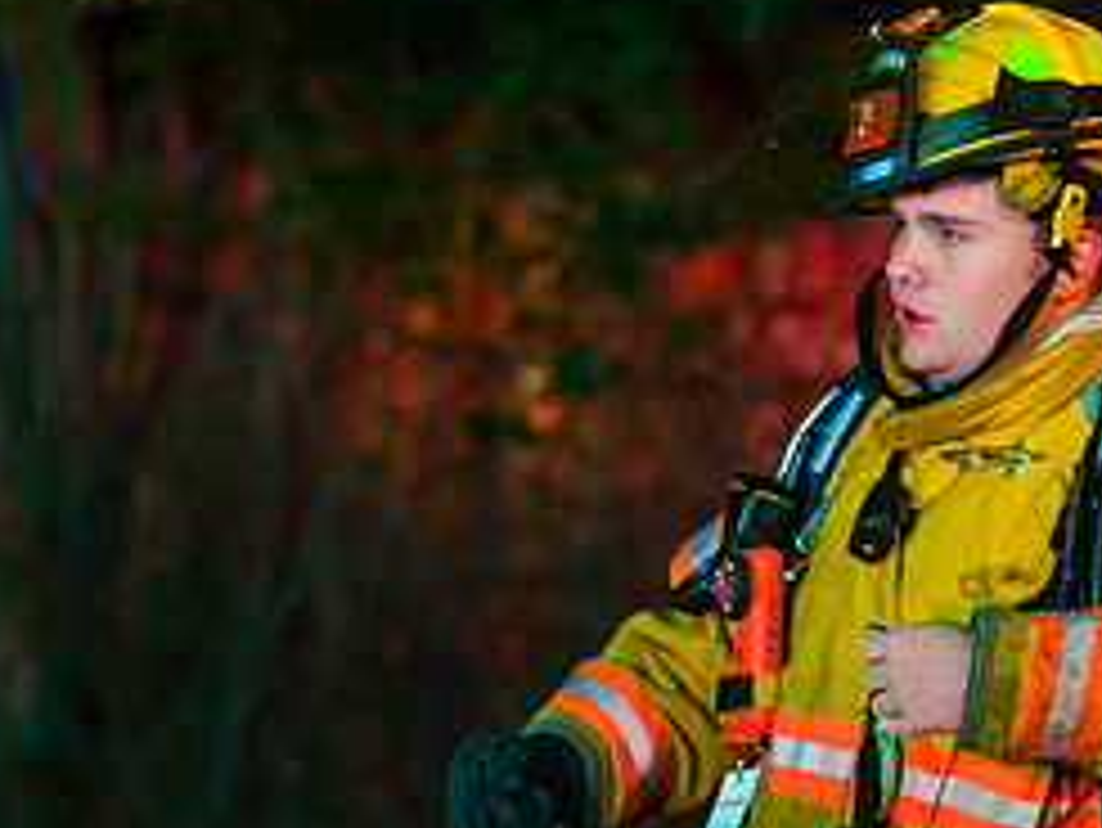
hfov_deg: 5.1
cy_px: 513
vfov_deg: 3.8
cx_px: 967
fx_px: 12326
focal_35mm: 387
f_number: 3.2
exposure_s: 1/80
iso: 3200
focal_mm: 170
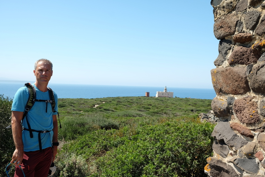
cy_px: 88
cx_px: 132
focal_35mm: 35
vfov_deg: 37.8
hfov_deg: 54.4
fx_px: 258
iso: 200
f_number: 8
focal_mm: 23
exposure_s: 1/120
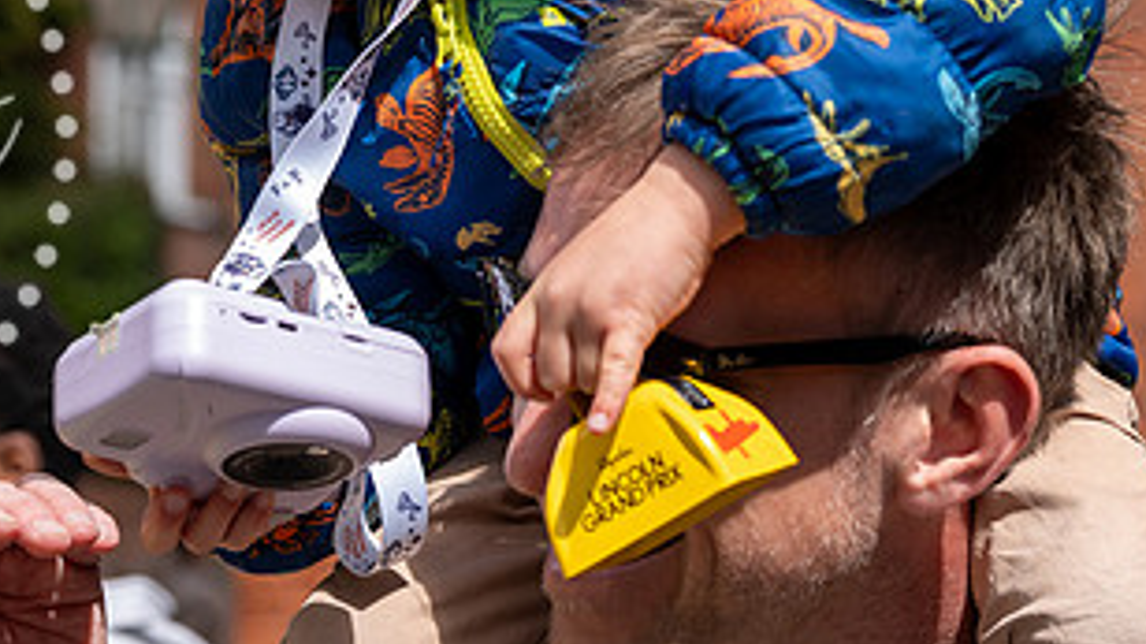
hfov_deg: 15.5
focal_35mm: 138
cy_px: -58
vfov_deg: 8.7
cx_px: 305
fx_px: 4192
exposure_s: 1/1000
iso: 160
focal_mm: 70
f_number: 5
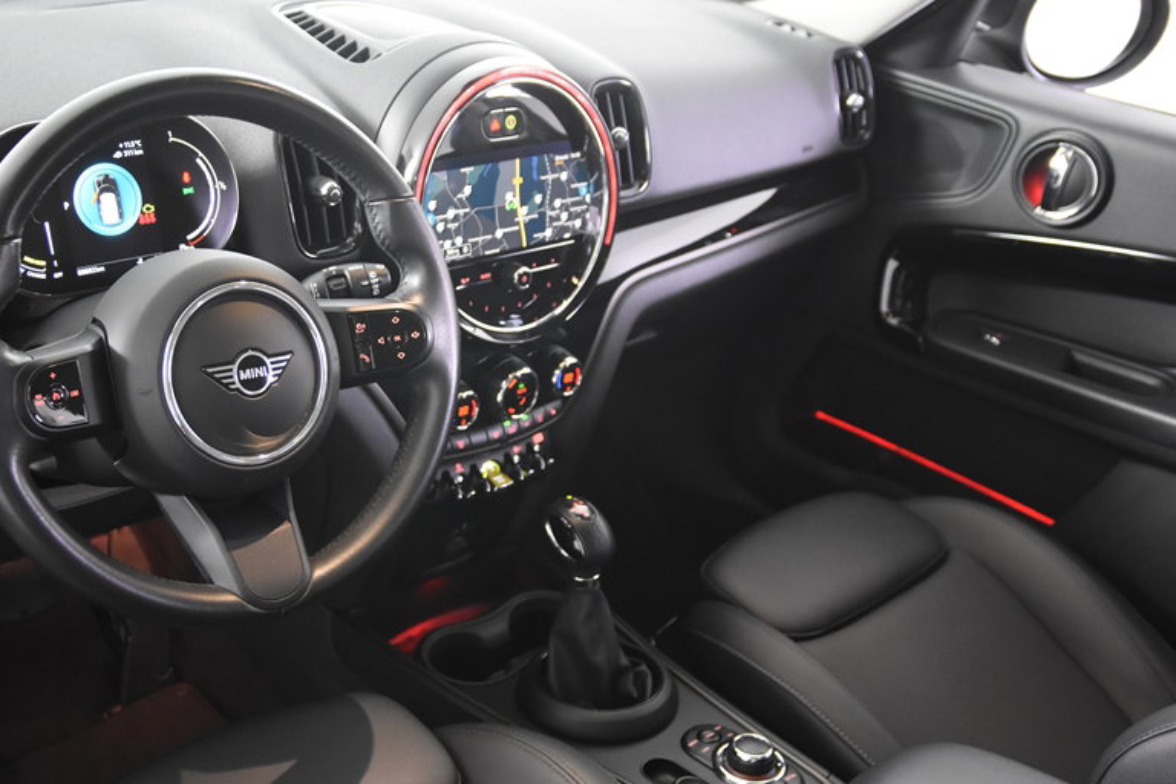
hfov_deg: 47.9
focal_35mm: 40
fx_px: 1307
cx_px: 416
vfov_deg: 33.4
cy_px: 413
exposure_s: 1/30
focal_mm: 20
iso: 2500
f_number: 2.8
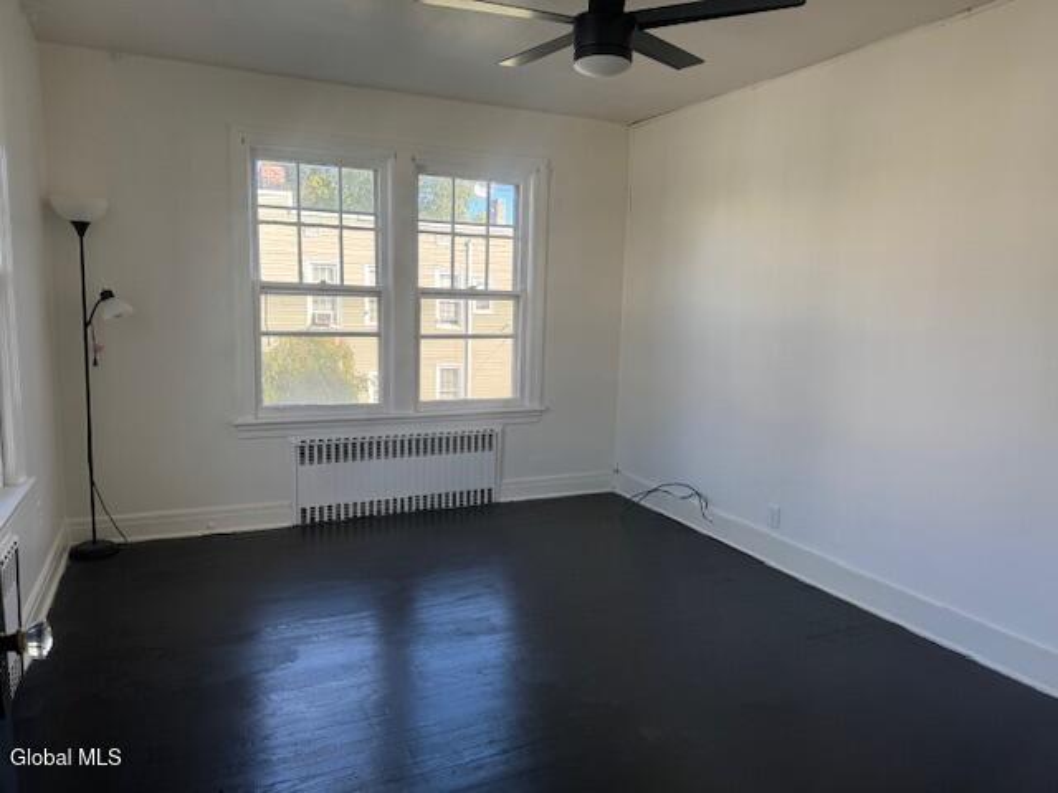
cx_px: 529
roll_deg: -0.8
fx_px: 734
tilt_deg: -8.8
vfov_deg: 56.8
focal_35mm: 24
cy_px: 396
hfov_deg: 71.6
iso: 64
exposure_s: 1/220
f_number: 1.78
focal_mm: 6.76
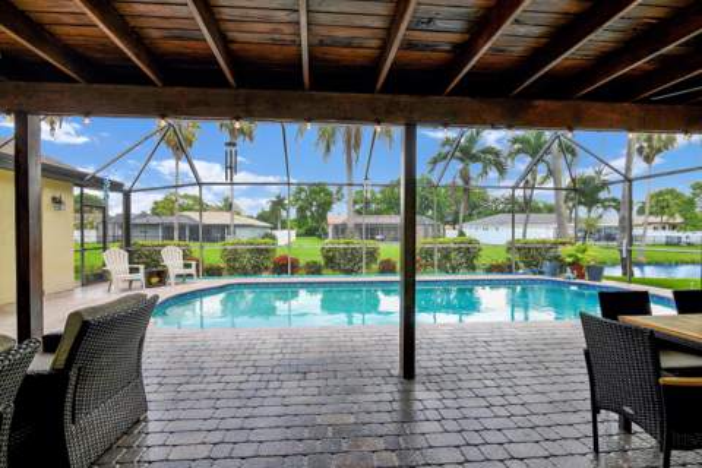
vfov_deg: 67.4
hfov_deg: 90.0
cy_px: 234
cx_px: 351
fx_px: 351
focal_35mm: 18
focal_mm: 18
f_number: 11
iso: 200
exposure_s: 1/60
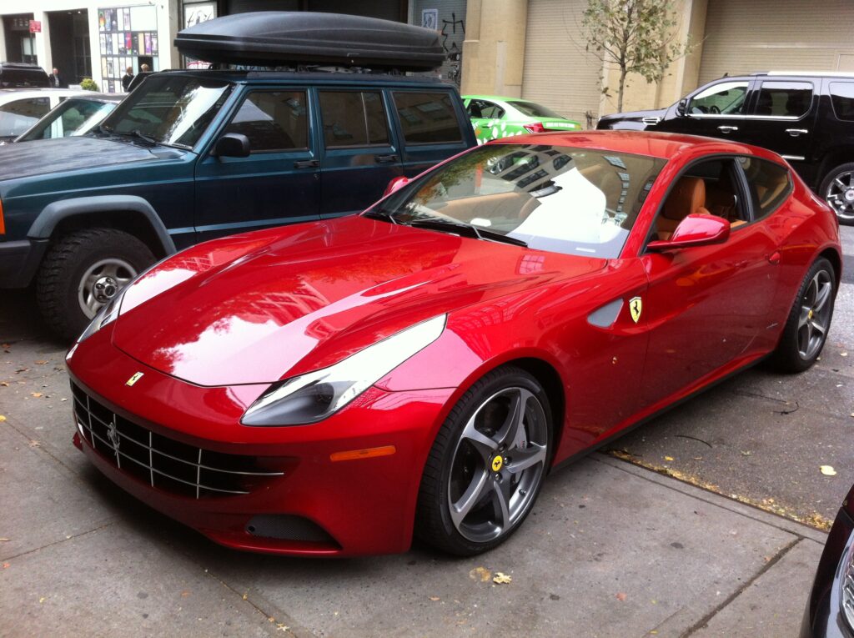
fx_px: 862
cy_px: 319
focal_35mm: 35
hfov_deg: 52.7
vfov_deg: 40.6
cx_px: 427
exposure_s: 1/120
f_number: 2.8
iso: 125
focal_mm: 3.85
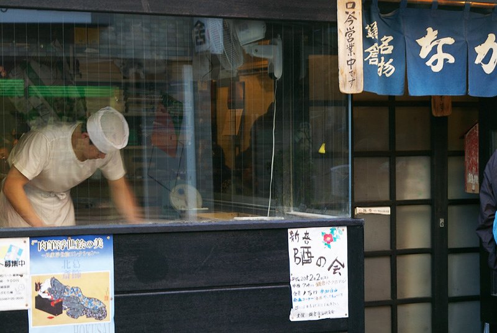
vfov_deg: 16.6
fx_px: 1141
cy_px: 166
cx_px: 248
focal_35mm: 82
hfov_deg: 24.6
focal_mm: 55
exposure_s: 1/6
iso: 200
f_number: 11
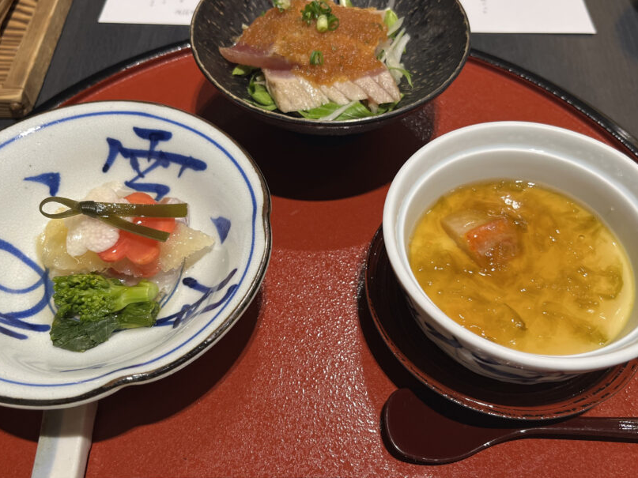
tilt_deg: -54.9
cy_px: 239
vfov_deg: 42.9
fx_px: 608
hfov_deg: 55.4
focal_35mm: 33
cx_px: 314
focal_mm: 5.1
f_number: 1.6
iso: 125
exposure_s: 1/99
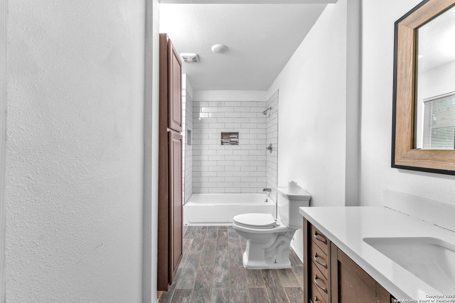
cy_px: 152
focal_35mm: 14
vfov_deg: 81.2
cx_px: 228
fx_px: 177
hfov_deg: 104.3
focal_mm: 14
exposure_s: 1/60
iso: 320
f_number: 6.3
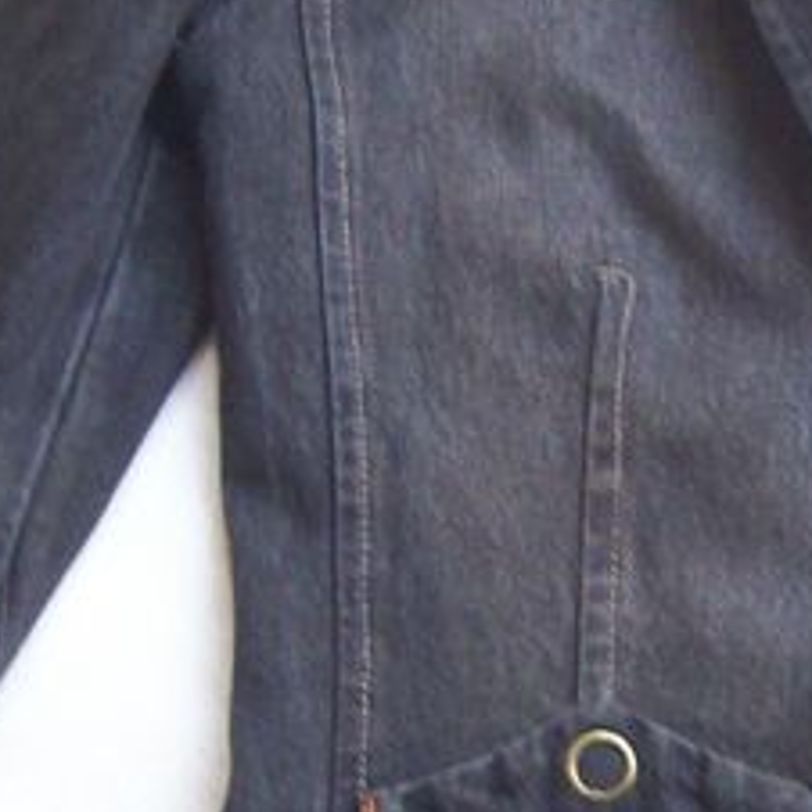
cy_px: 569
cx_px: 650
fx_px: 3742
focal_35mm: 141
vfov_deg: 12.4
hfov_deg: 12.3
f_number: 2.7
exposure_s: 1/21.5
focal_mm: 6
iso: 160
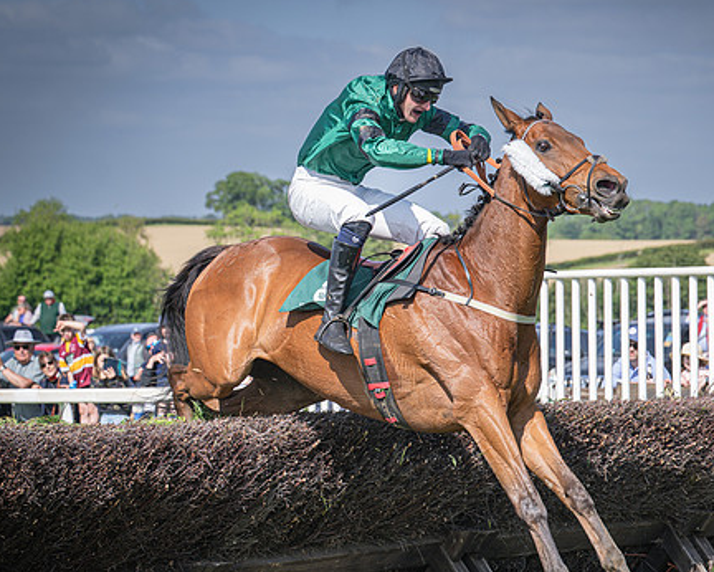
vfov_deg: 12.3
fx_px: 2643
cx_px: 492
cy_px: 334
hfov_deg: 15.3
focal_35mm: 125
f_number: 4
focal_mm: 70
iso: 200
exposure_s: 1/1600
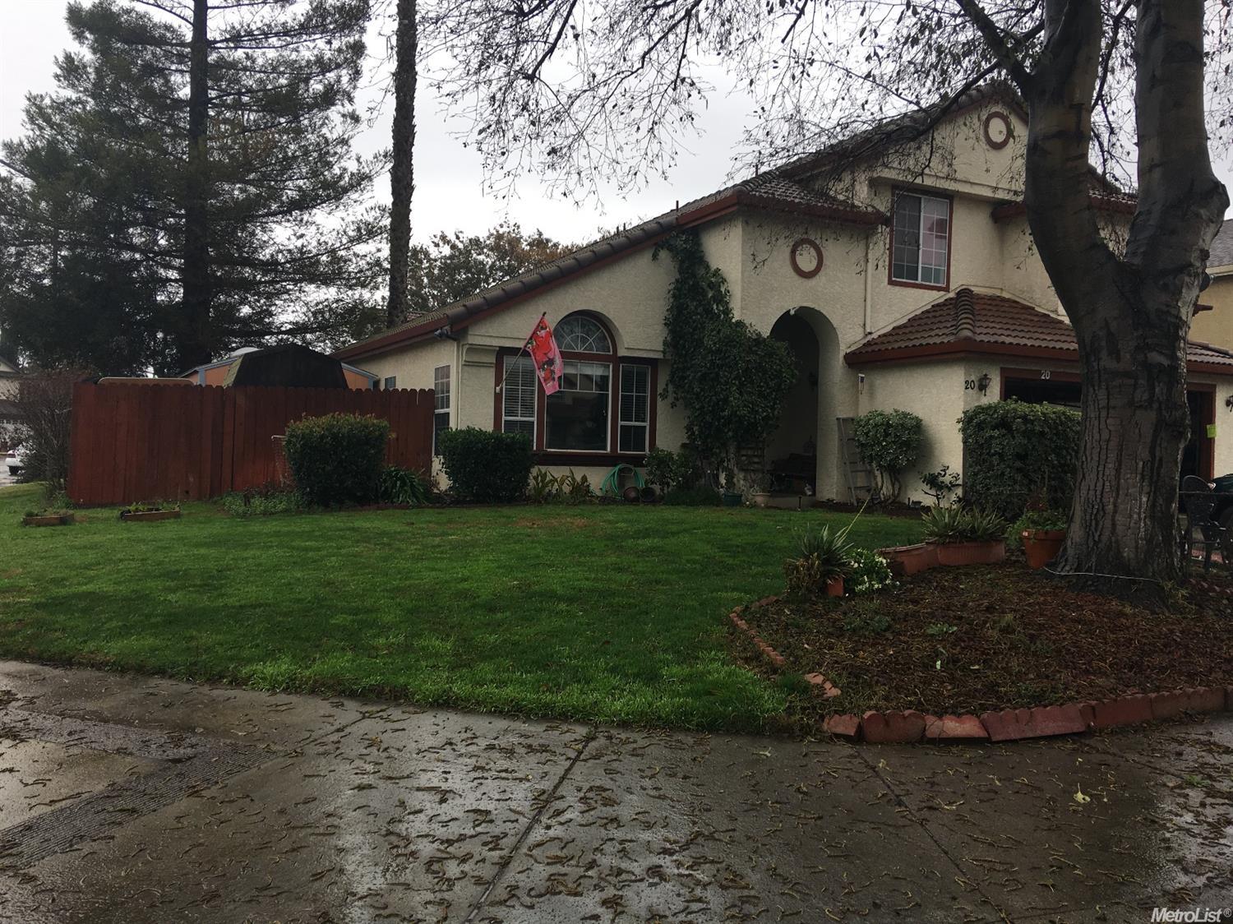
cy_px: 462
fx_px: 1033
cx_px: 616
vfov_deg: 48.2
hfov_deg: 61.7
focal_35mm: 29
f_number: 2.2
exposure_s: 1/299
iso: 25
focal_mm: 4.15
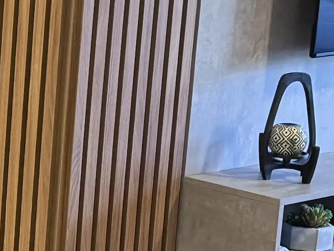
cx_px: -332
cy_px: 147
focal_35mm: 158
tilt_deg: -11.3
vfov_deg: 9.4
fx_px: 1524
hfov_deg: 11.3
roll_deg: -1.5
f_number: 1.78
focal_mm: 6.76
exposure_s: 1/60
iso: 400
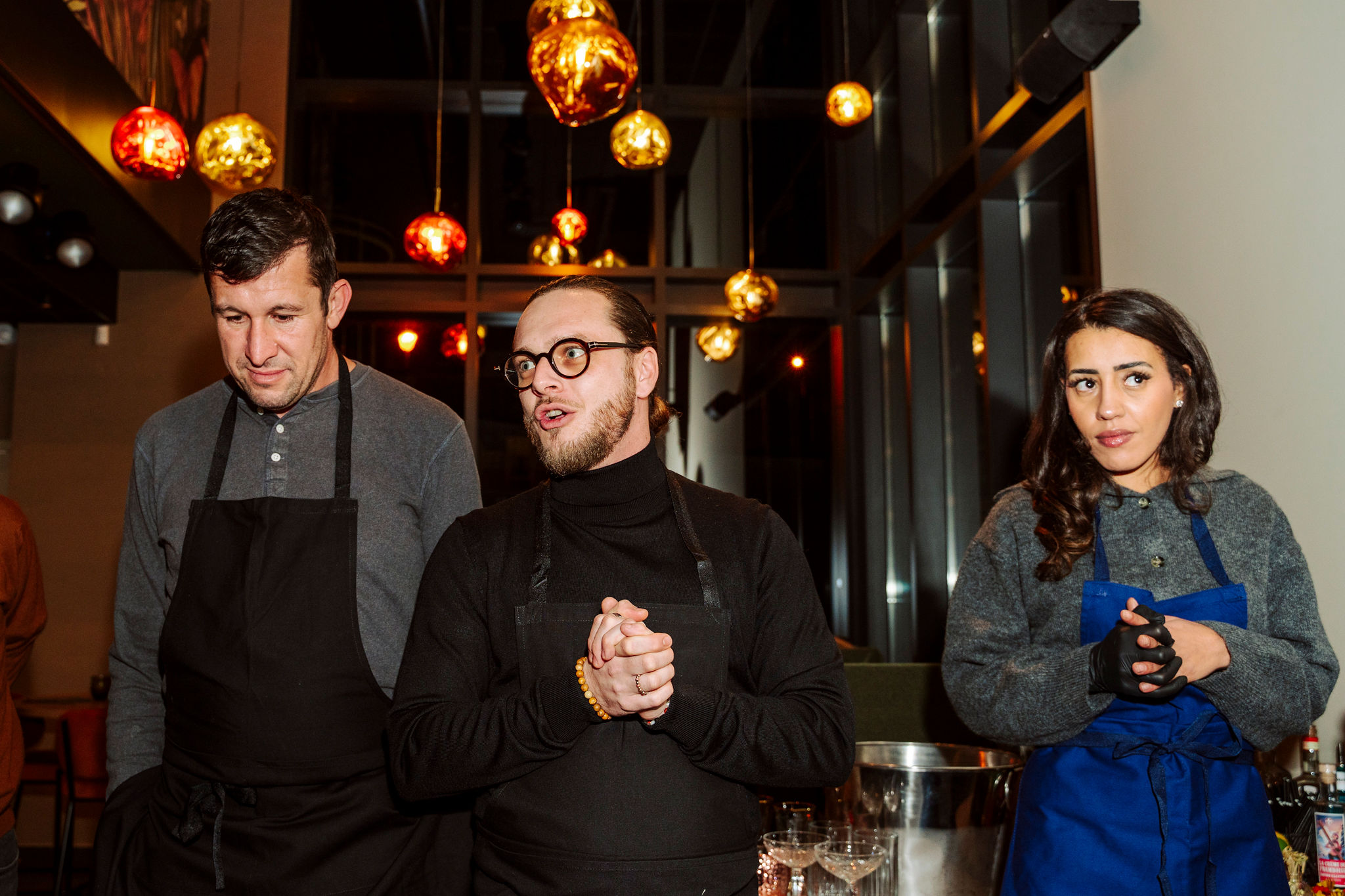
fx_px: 1267
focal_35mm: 34
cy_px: 458
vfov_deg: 39.0
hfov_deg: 55.7
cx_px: 585
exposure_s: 1/40
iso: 800
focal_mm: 30
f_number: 4.5
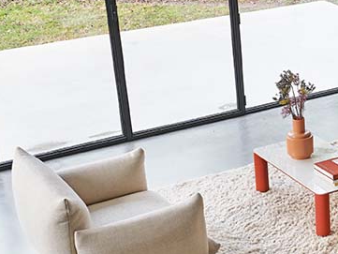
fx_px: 830
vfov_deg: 17.4
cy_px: 153
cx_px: 394
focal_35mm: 85
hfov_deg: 21.5
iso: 100
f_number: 13
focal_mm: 40.3
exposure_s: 1/2
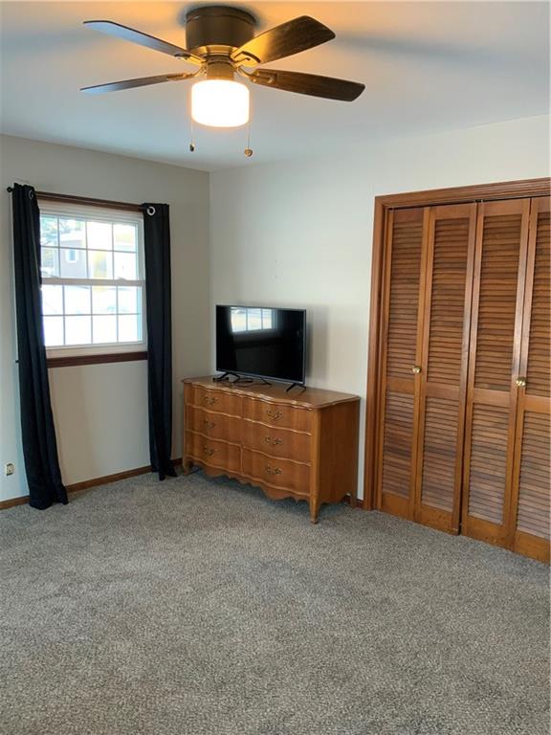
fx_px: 615
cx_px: 276
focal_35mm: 29
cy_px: 368
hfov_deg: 48.2
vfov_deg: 61.7
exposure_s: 1/60
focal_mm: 3
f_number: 1.8
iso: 200
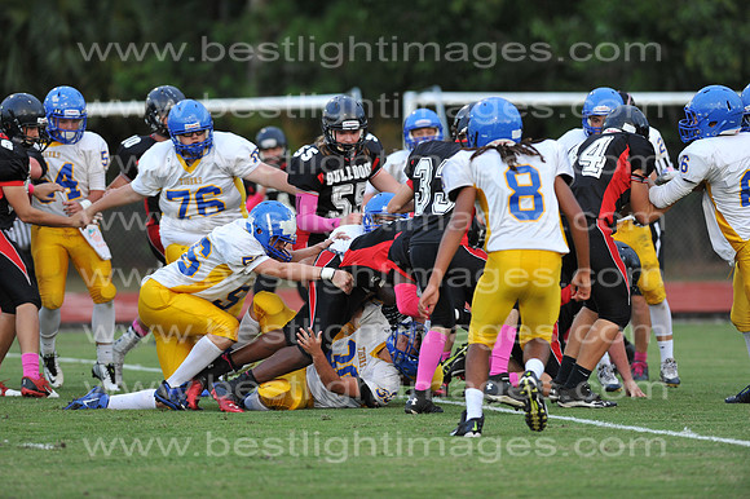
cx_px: 375
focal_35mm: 300
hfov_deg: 6.9
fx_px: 6246
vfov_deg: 4.6
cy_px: 250
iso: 1250
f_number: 4
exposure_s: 1/800
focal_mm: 300
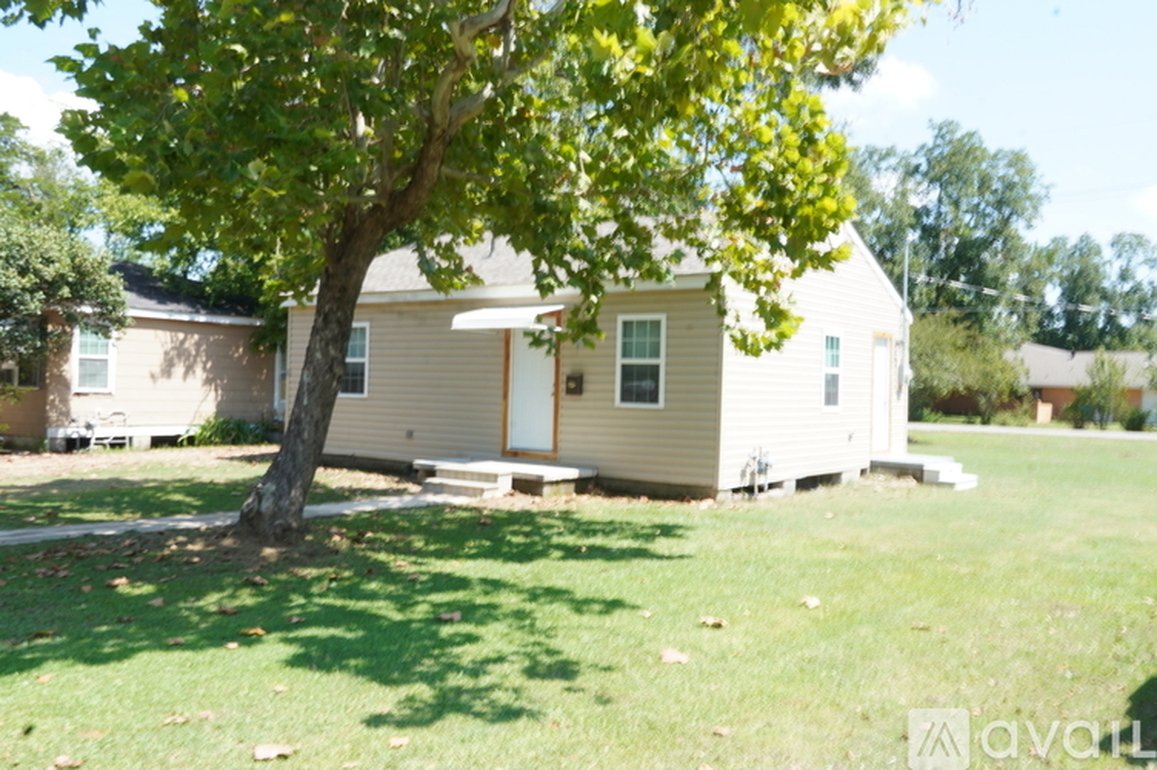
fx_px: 1011
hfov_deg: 59.5
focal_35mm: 32
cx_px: 578
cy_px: 385
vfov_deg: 41.6
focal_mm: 21
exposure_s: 1/10
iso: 125
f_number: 25
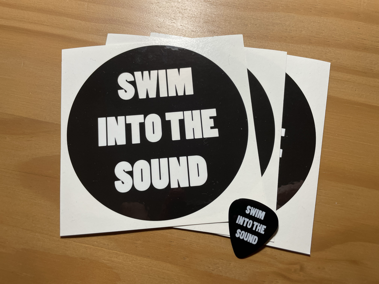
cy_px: 142
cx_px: 190
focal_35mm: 26
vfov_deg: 53.1
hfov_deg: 67.3
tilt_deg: -76.1
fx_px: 285
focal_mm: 4.2
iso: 64
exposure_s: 1/120
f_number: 1.6
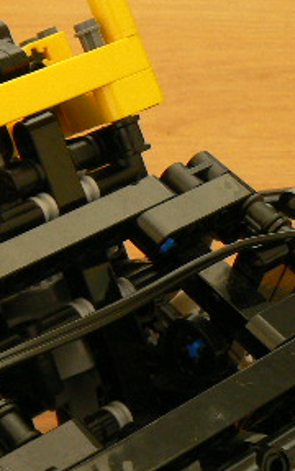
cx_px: -206
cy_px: 212
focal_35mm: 85
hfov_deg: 14.0
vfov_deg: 24.3
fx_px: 1091
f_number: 4
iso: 100
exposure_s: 1/1.3
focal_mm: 6
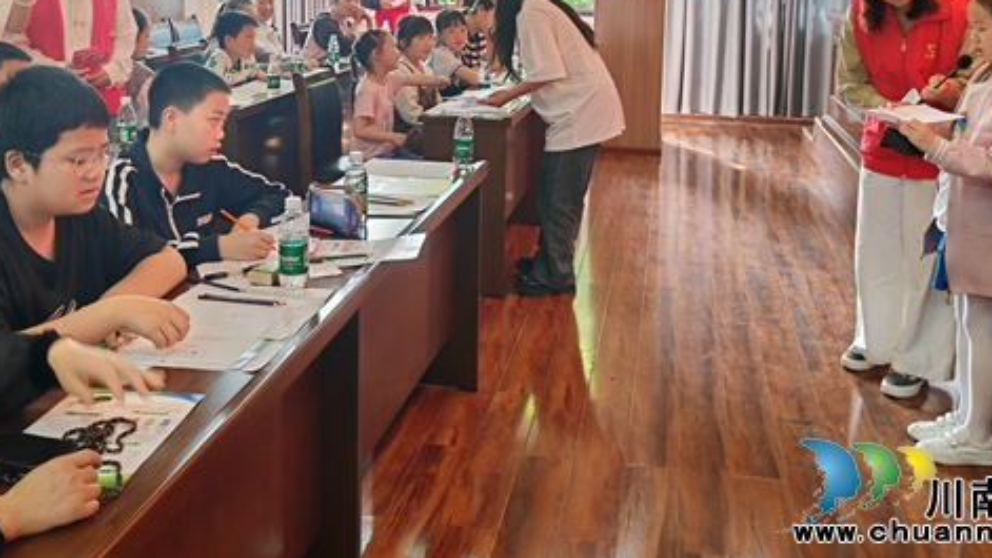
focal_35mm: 40
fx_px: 1052
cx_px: 510
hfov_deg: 50.5
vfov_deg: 28.7
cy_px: 72
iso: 320
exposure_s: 1/50
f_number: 1.9
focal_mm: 6.12
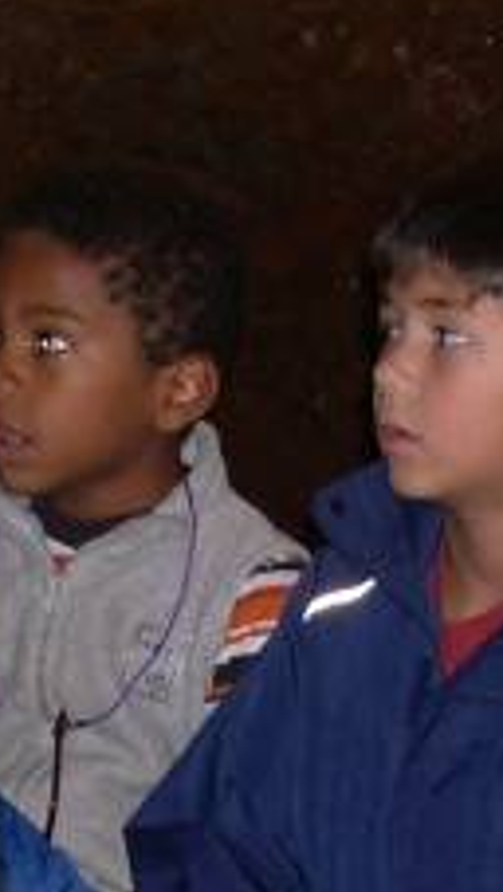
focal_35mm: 146
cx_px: 204
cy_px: 880
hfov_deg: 8.3
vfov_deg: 14.5
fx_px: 3455
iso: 107
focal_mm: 8
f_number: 2.8
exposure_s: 1/60
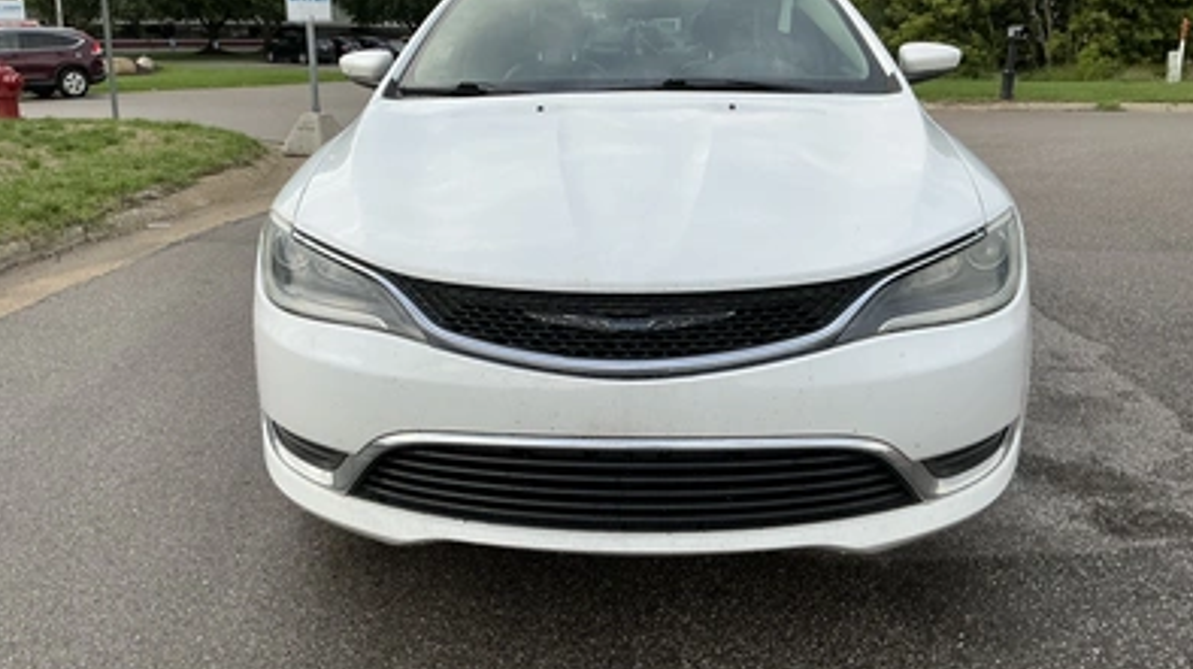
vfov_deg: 37.6
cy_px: 269
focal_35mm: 31
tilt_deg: -11.8
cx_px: 596
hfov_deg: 62.7
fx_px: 980
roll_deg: +1.7
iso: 25
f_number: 1.8
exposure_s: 1/370
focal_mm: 3
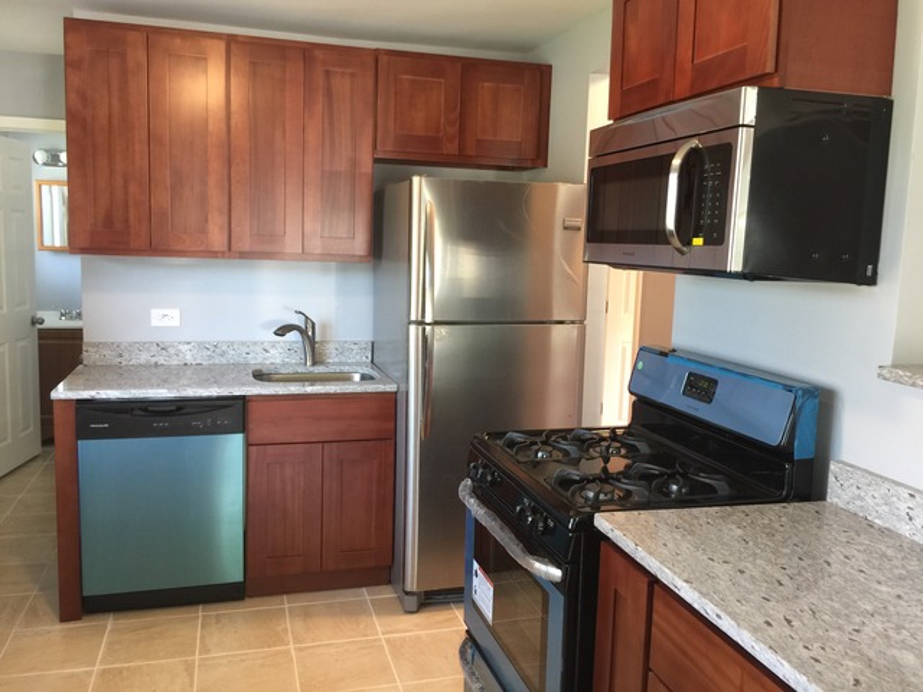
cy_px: 346
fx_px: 773
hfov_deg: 61.7
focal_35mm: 29
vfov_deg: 48.2
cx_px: 462
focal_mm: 4.15
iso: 50
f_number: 2.2
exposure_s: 1/15
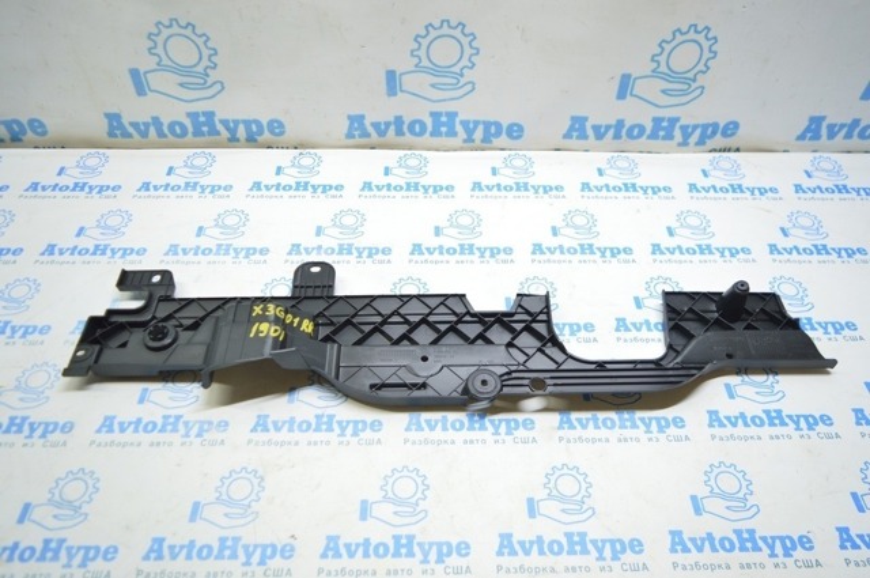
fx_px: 652
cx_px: 435
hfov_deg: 67.4
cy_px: 289
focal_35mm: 27
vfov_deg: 47.8
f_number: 3.5
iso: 400
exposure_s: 1/40
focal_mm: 18
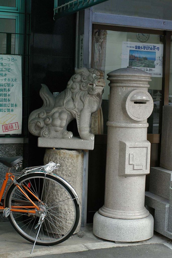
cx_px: 86
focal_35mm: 64
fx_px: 462
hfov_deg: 21.1
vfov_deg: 31.2
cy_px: 129
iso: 800
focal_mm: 43
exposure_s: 1/180
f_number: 4
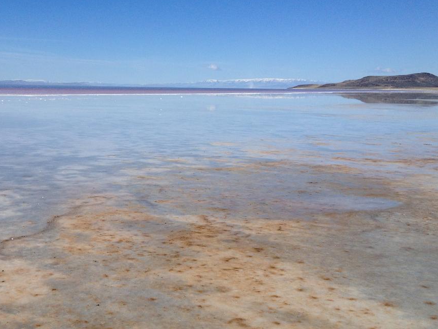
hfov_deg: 38.5
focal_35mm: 49
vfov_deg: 29.7
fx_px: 620
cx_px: 149
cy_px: 159
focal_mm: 4.28
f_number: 2.4
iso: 50
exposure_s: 1/3460
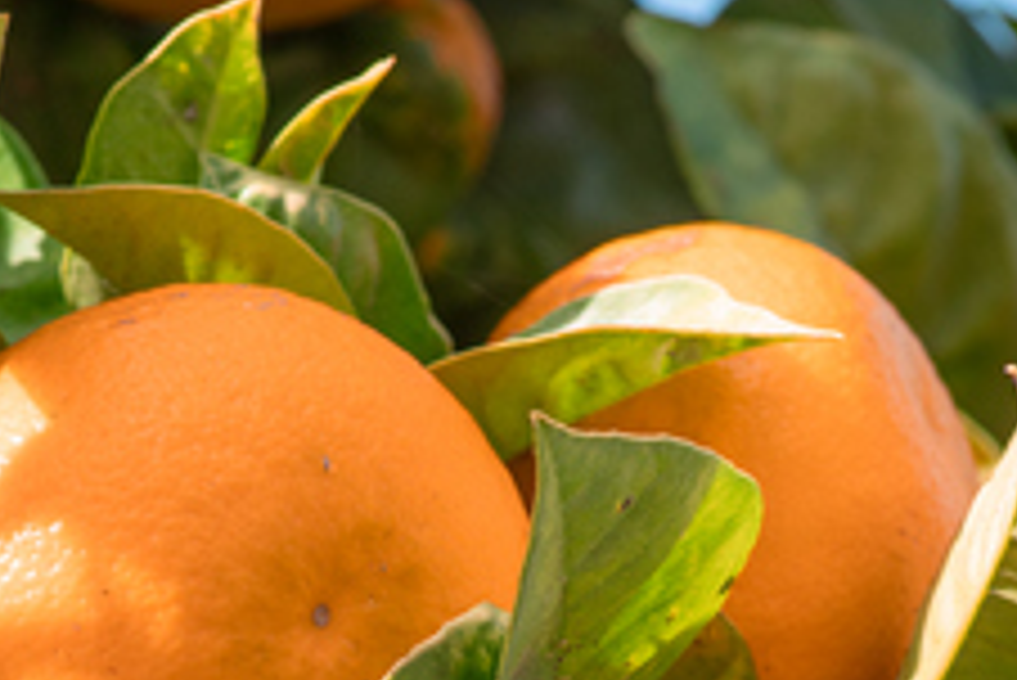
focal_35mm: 320
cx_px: 603
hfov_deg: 6.4
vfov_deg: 4.3
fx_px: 9045
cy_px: 975
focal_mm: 100
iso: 100
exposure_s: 1/200
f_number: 8
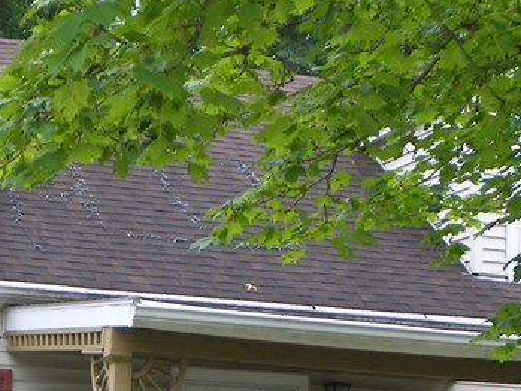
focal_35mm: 126
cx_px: 112
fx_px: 1897
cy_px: 504
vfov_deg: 11.5
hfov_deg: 15.5
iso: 64
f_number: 3.2
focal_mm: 7.6
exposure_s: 1/125
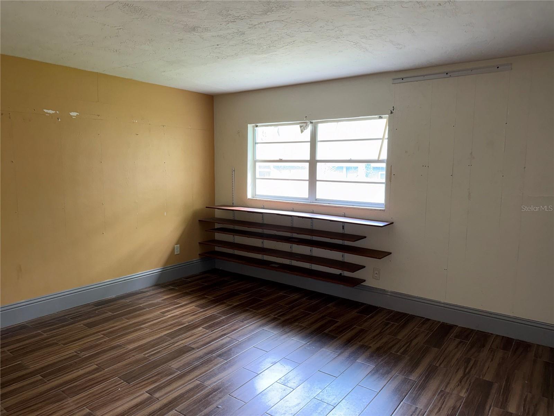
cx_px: 277
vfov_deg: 56.8
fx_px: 384
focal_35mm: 24
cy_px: 208
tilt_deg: -8.2
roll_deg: -0.9
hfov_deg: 71.6
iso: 80
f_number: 1.78
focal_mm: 6.76
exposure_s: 1/18
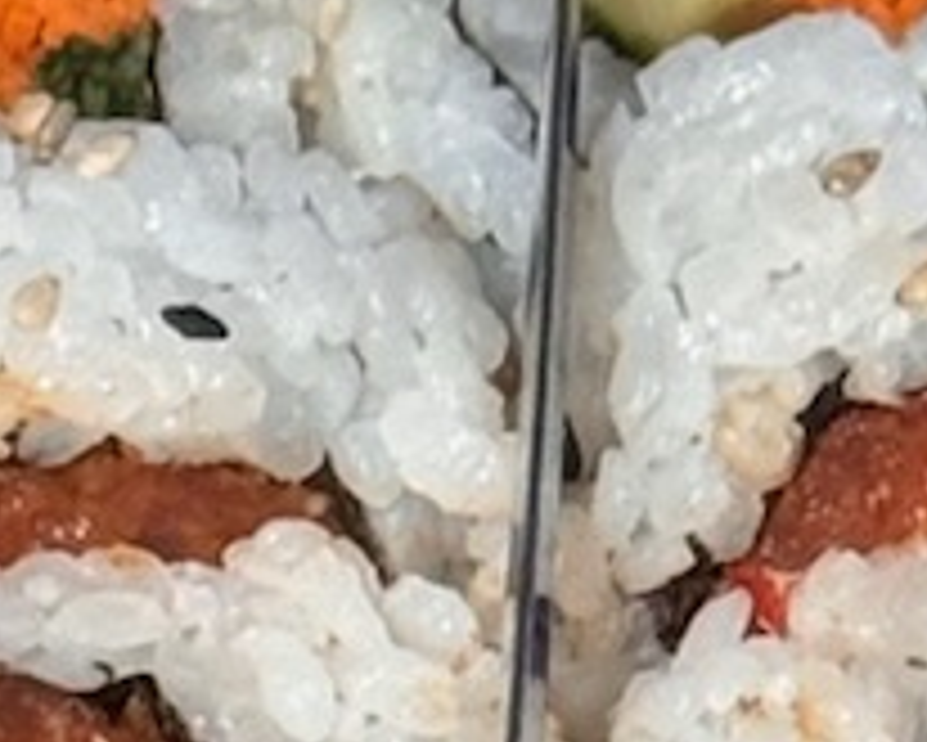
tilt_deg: -45.5
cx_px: 540
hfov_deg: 4.2
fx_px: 12791
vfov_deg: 3.3
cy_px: 1614
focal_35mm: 466
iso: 200
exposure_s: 1/50
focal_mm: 6.76
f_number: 1.78
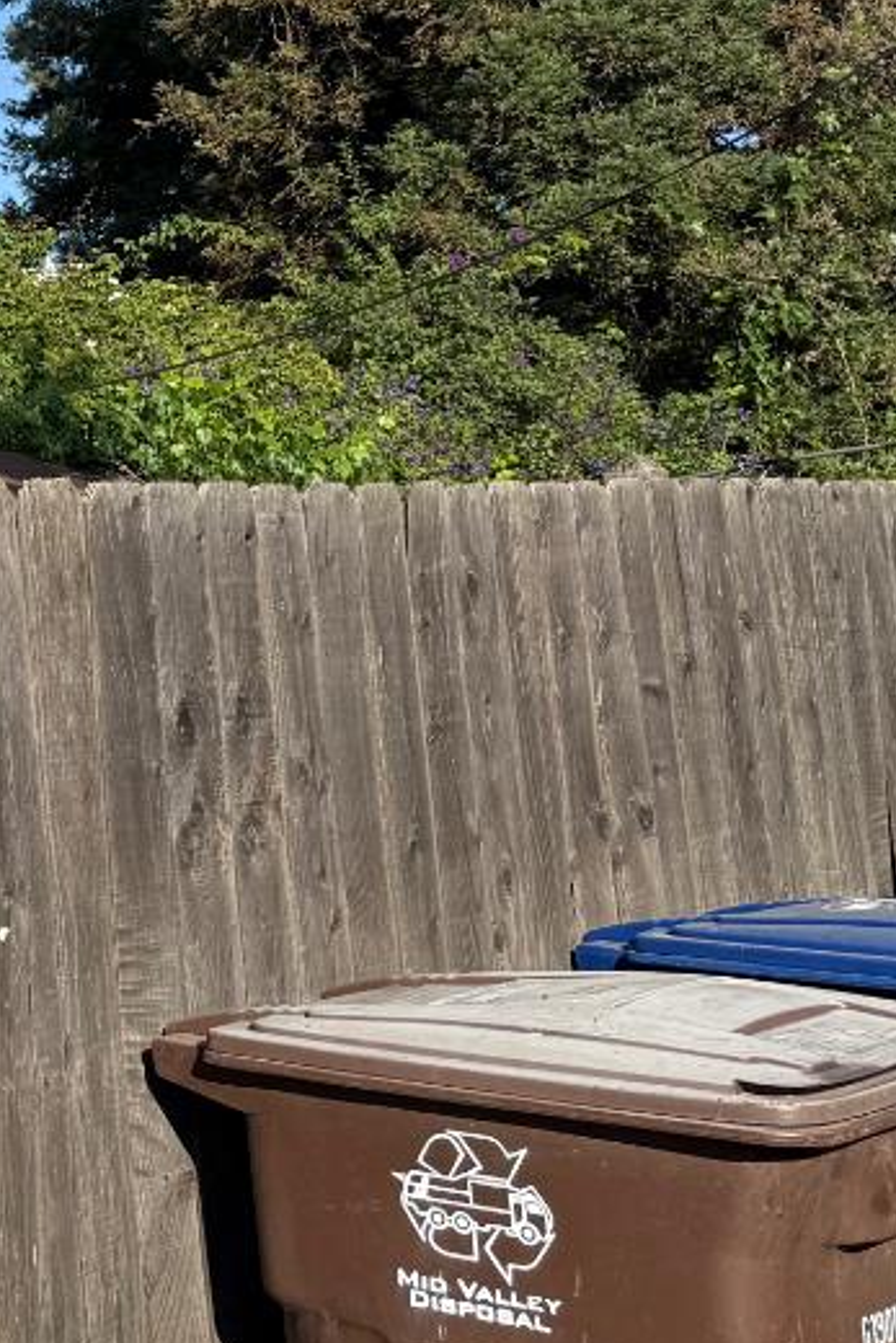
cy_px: 373
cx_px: -919
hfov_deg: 15.2
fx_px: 2686
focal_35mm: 72
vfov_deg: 27.8
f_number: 1.78
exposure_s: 1/4405
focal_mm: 6.76
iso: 80
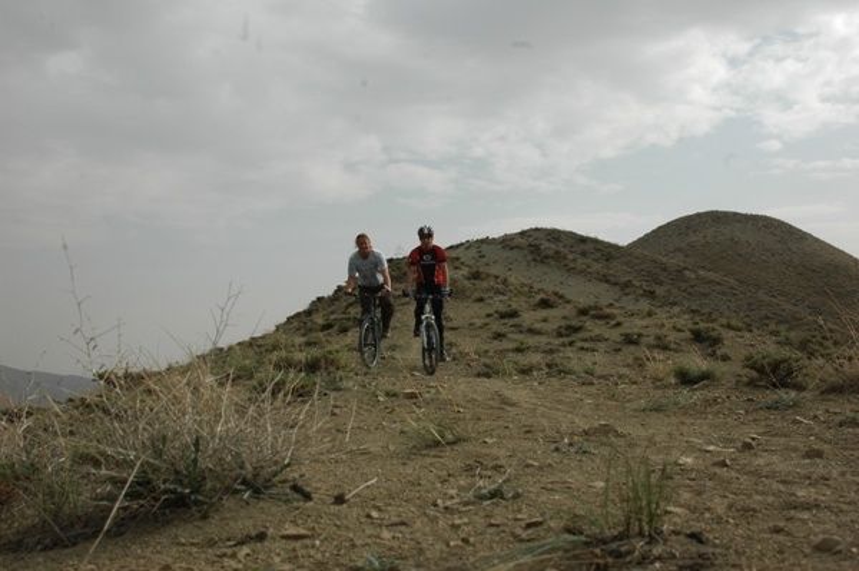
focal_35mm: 42
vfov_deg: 31.8
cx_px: 430
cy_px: 286
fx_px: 1001
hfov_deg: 46.4
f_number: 11
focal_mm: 28
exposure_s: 1/400
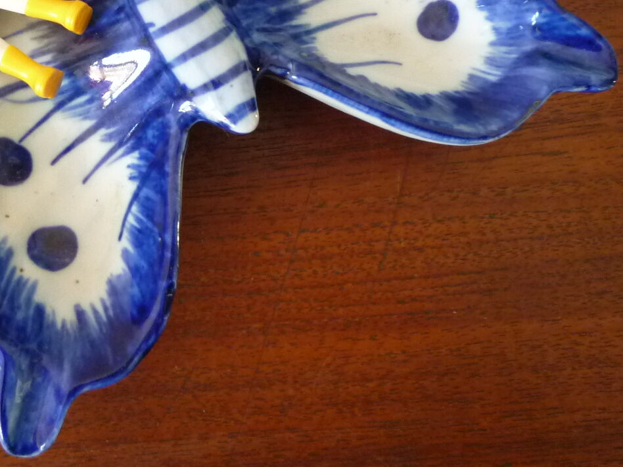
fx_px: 972
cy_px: 11
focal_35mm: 54
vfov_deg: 25.8
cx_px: 147
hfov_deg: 34.7
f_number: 2.8
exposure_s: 1/10
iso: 400
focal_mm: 4.5
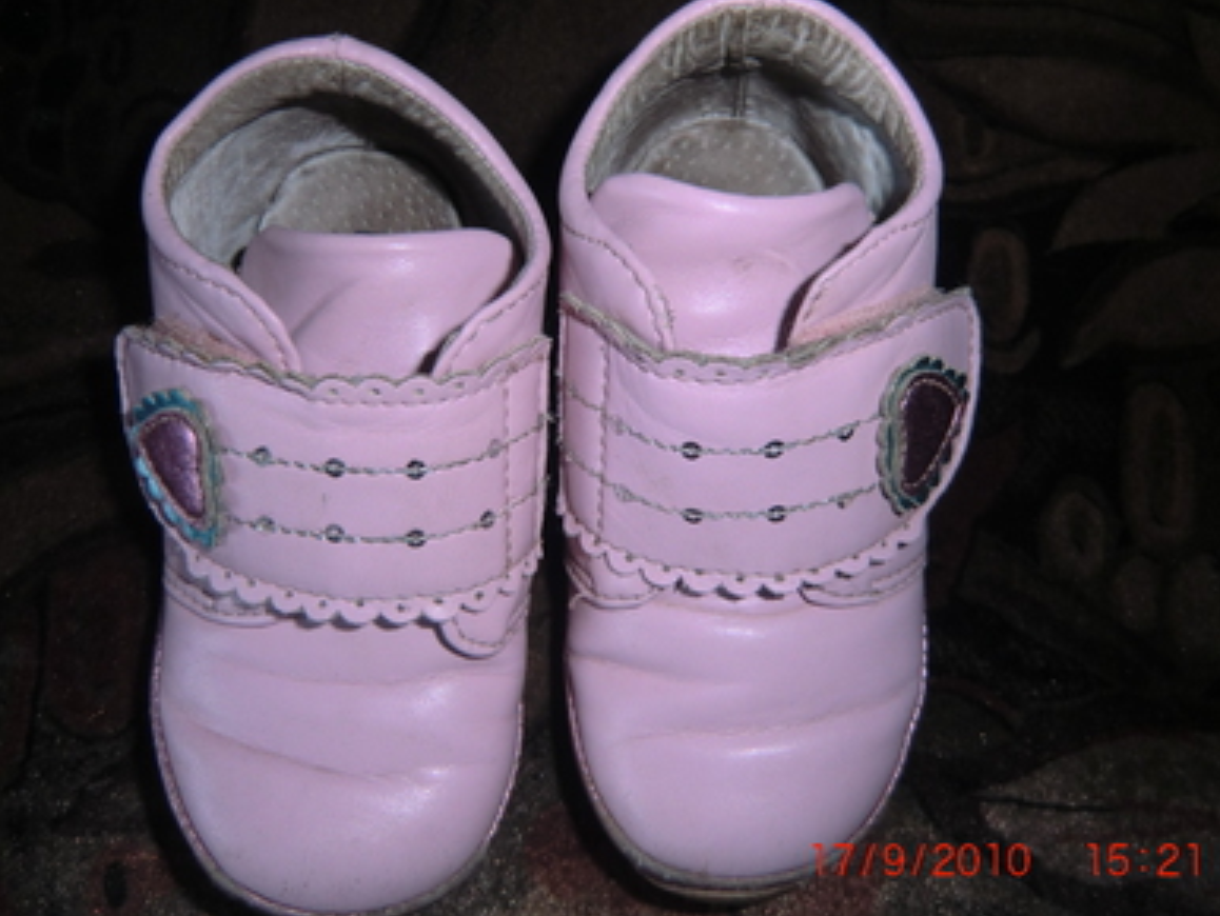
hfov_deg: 63.4
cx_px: 585
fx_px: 987
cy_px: 436
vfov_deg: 49.8
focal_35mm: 28
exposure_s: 1/60
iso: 160
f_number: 3.2
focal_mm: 4.3
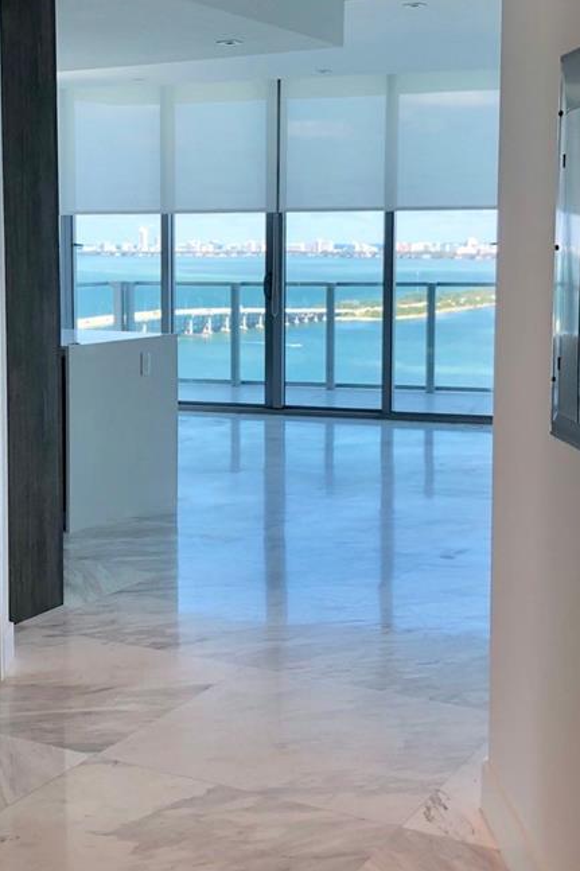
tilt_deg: -4.7
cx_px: 163
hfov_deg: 24.8
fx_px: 1306
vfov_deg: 36.8
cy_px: 366
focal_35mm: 54
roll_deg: +1.3
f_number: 1.8
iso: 20
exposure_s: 1/153
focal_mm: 4
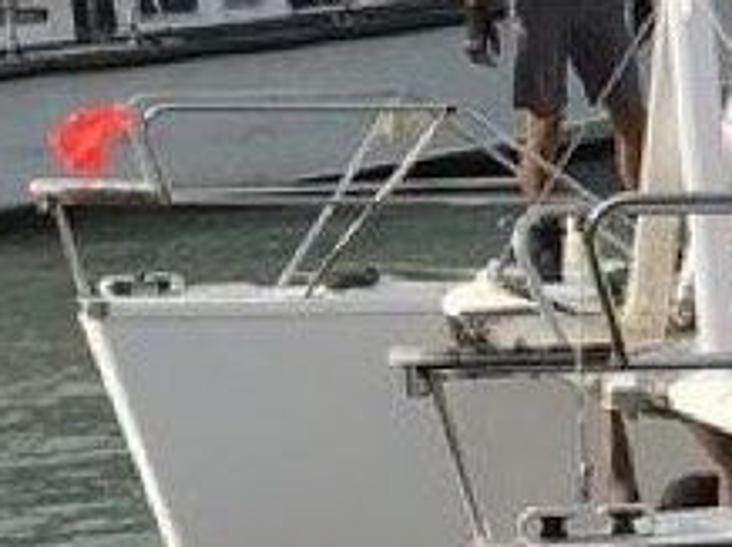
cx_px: 2095
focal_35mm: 180
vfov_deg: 8.2
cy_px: 409
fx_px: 3802
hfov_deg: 9.1
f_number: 1.8
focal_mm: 3.99
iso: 20
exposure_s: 1/3096
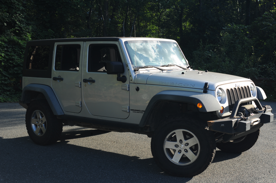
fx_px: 383
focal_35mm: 50
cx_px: 138
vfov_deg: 27.0
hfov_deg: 39.6
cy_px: 92
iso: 320
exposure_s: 1/320
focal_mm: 50
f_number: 7.1
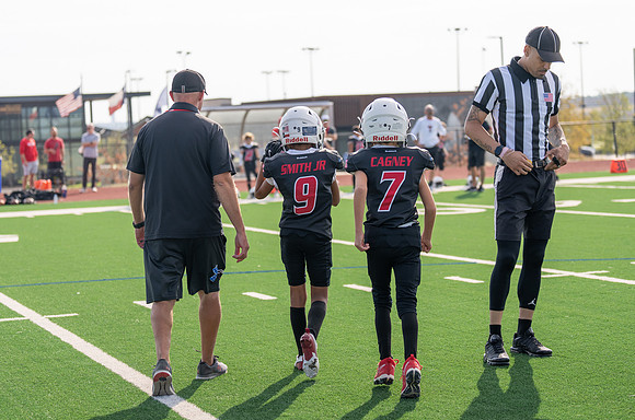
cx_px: 297
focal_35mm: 86
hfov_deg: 23.7
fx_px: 1513
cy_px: 225
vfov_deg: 15.8
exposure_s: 1/1250
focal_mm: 70
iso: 100
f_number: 2.8
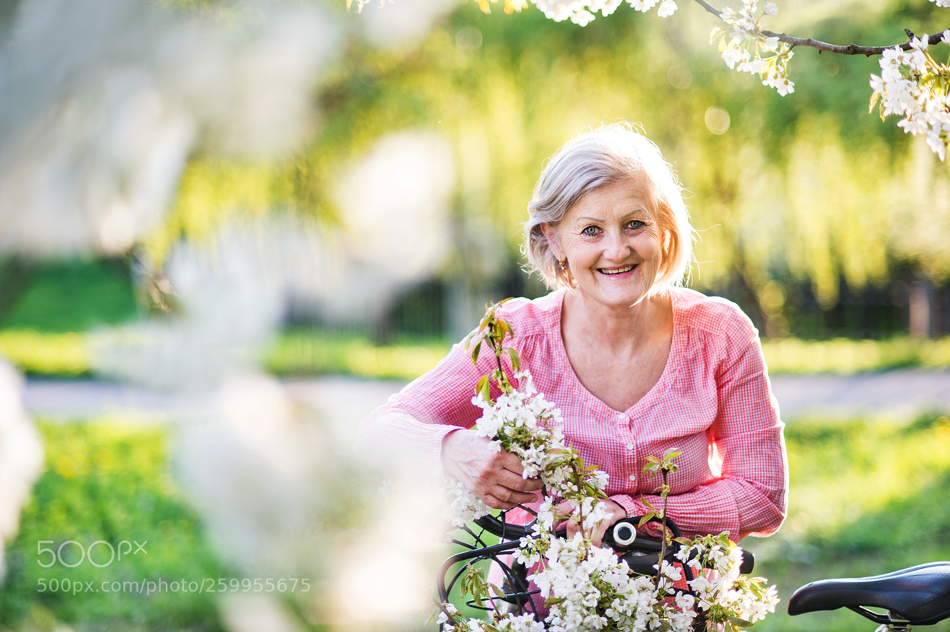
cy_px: 316
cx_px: 475
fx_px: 2242
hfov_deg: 23.9
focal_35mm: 85
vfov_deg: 16.1
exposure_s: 1/500
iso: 200
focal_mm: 85
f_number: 1.8
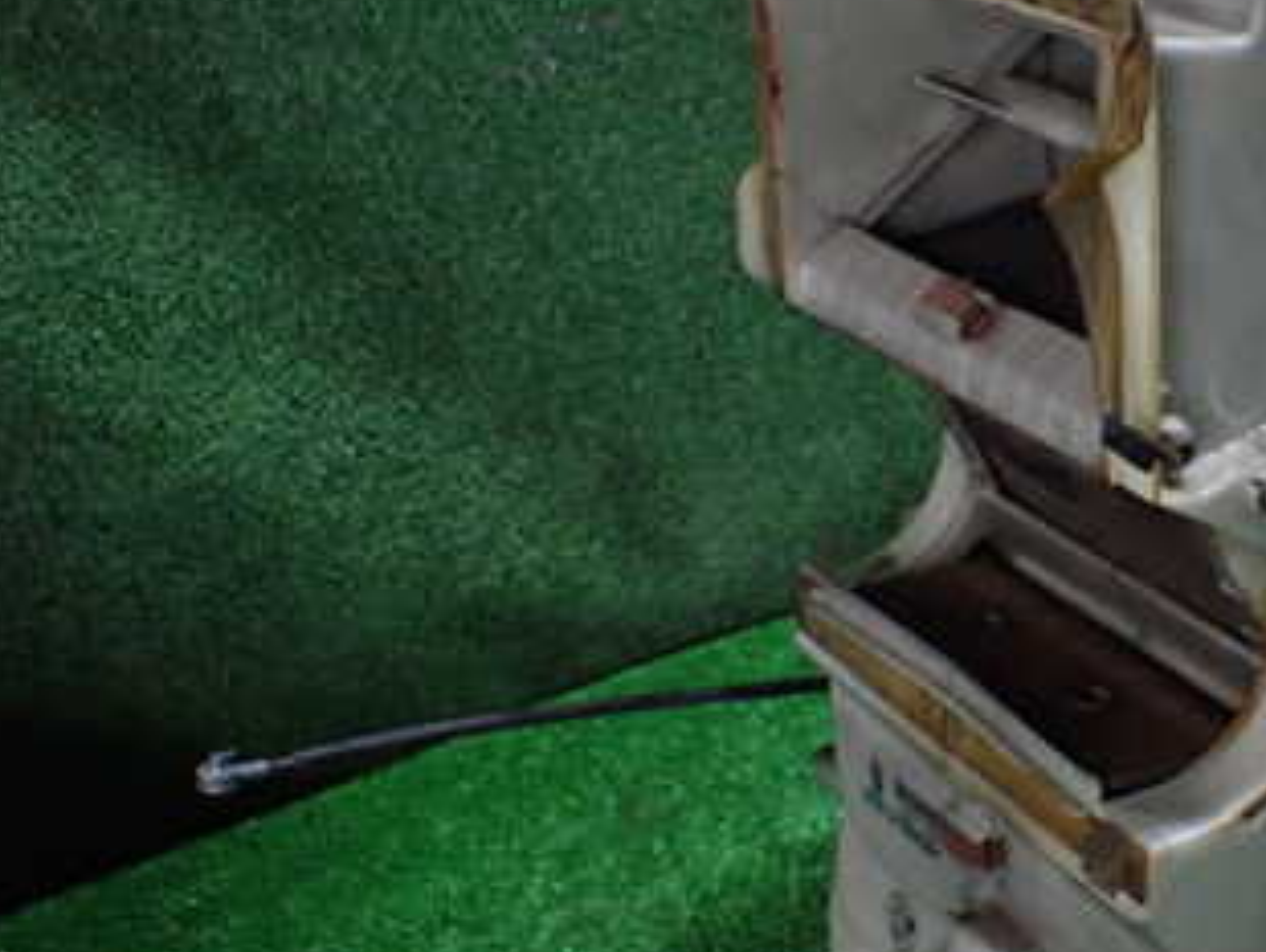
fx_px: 2123
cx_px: 1192
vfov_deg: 25.3
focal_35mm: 58
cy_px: 527
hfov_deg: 31.3
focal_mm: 5.4
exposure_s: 1/125
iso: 800
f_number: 2.3
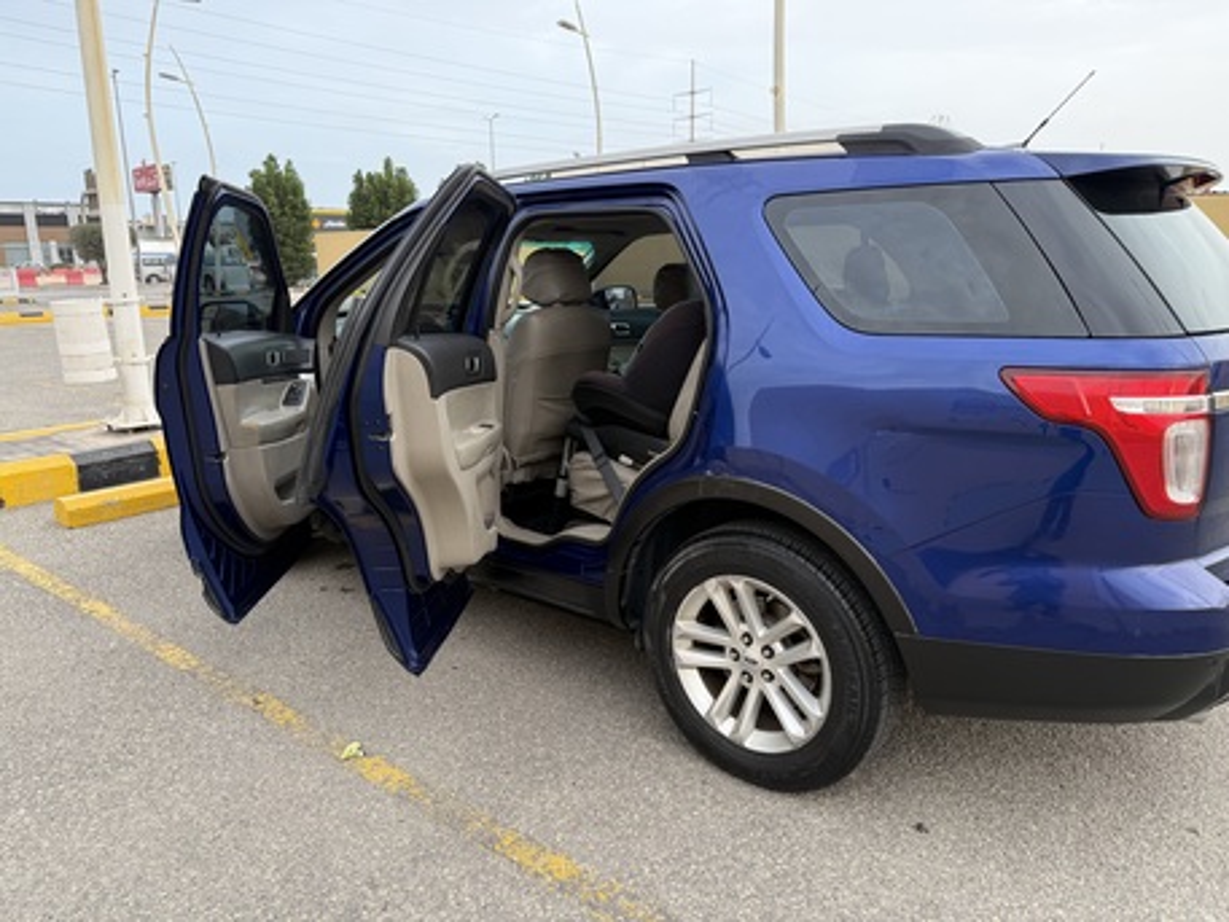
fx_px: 852
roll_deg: -0.9
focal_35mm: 24
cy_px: 461
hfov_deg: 71.6
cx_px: 614
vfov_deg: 56.8
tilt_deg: -12.9
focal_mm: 6.76
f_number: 1.78
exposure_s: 1/377
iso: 100
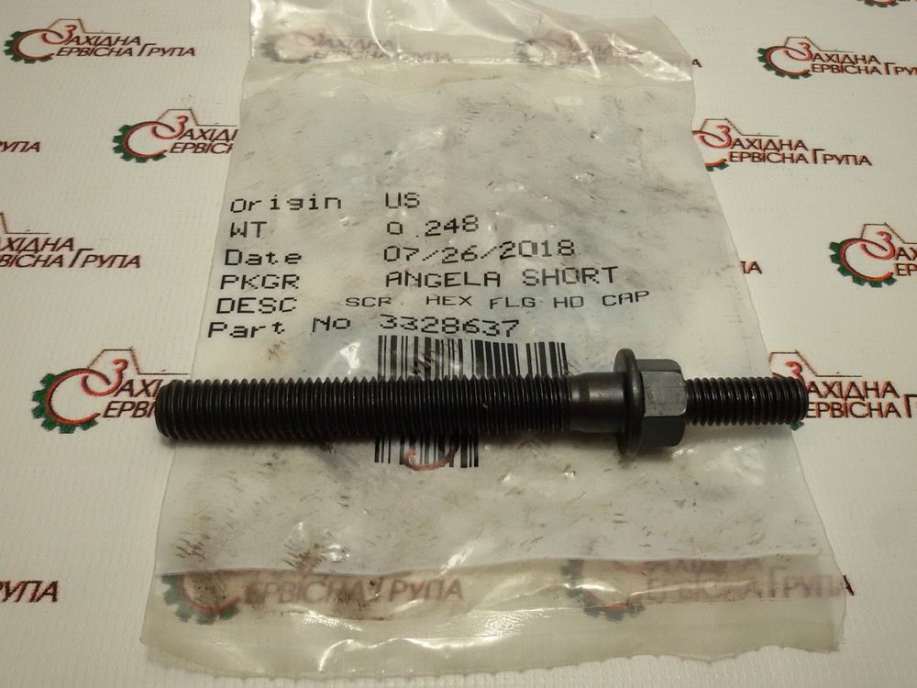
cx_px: 458
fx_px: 821
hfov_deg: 58.4
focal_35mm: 31
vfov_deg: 45.4
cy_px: 344
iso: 50
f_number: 2.4
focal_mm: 2.93
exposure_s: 1/100
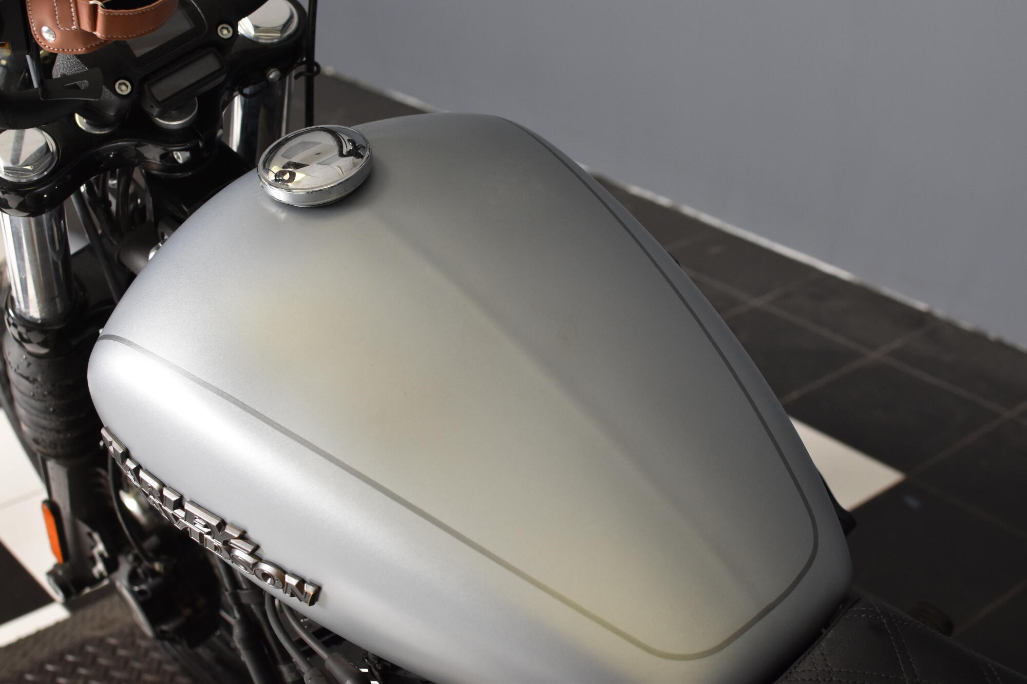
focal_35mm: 52
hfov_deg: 37.9
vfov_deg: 25.7
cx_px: 514
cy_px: 342
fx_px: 1497
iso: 800
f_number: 4.5
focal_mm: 35
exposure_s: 1/160
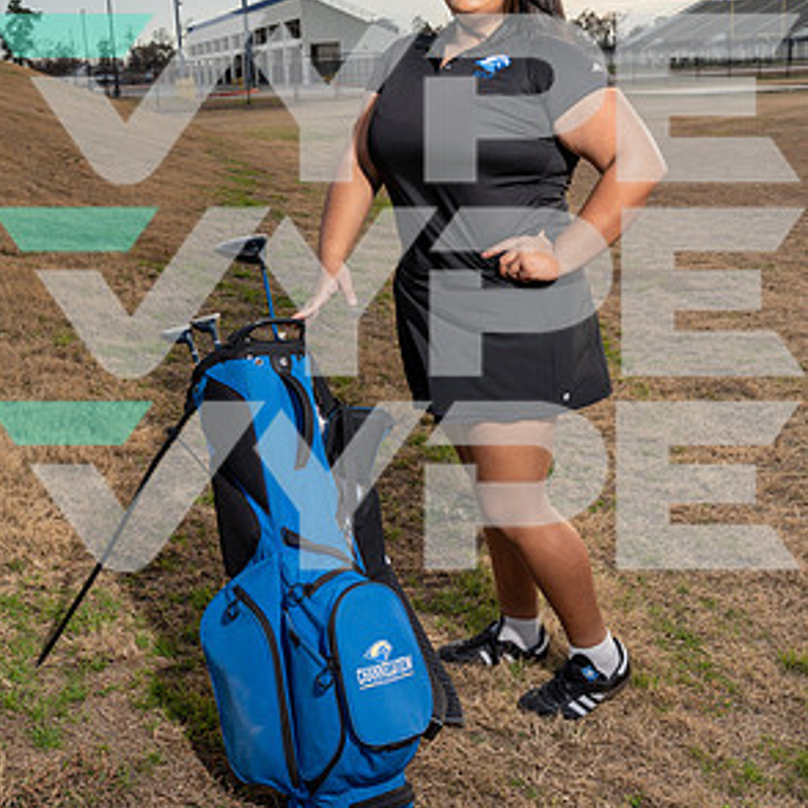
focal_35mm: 39
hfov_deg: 42.8
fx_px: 1030
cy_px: 294
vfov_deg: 42.5
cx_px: 399
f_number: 8
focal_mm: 30
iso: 160
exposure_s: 1/250
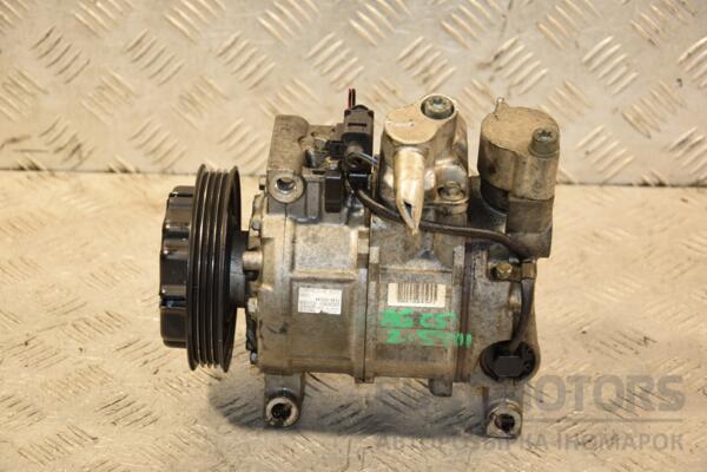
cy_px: 236
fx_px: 1826
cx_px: 354
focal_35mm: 93
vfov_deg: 14.7
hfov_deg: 21.9
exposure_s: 1/125
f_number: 5.3
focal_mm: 62
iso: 800
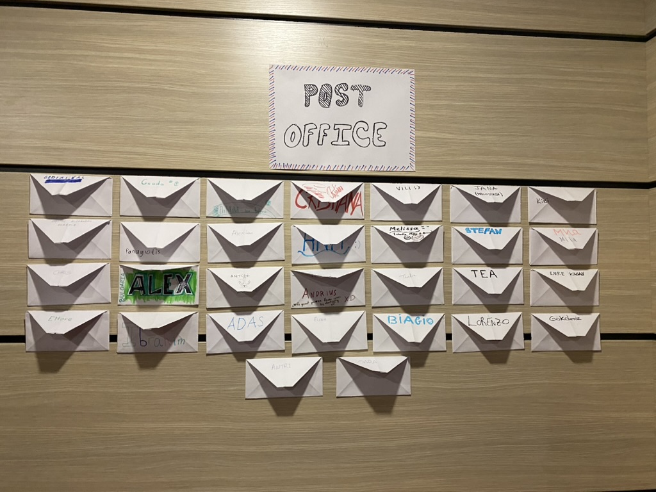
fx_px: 493
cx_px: 328
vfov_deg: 53.1
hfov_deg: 67.3
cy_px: 246
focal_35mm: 26
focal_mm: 4.25
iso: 400
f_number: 1.8
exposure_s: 1/60
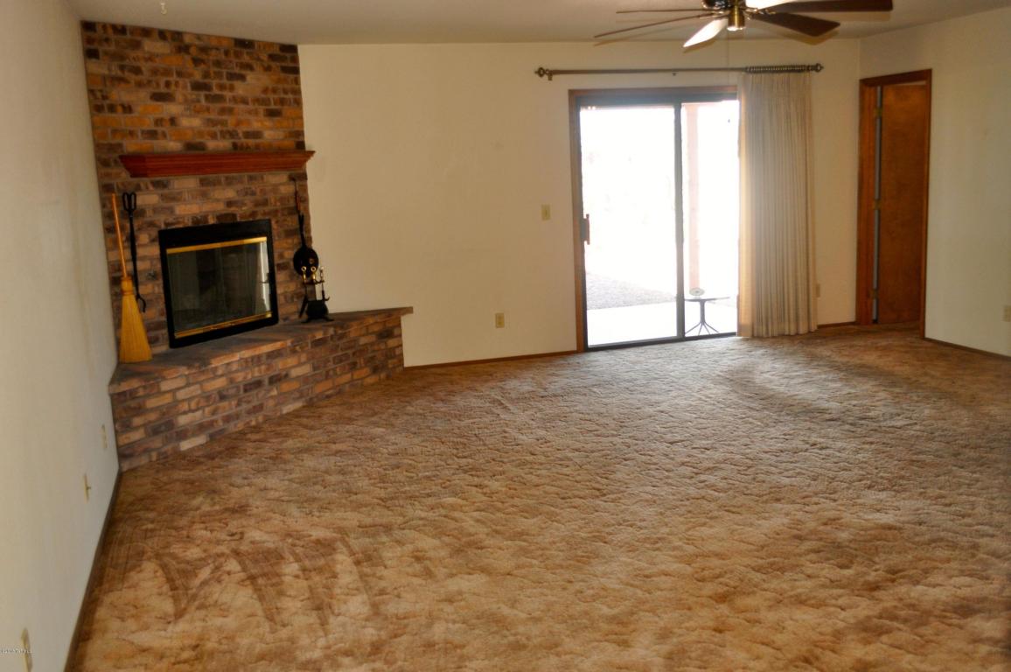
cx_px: 506
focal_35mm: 36
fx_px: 1010
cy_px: 336
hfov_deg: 53.2
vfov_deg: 36.8
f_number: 4
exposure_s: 1/100
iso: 800
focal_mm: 24
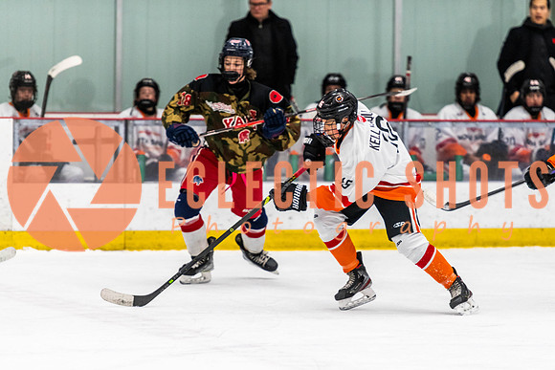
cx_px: 342
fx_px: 3589
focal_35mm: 233
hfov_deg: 8.8
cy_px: 228
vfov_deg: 5.9
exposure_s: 1/640
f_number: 2.8
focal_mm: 185
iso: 1400
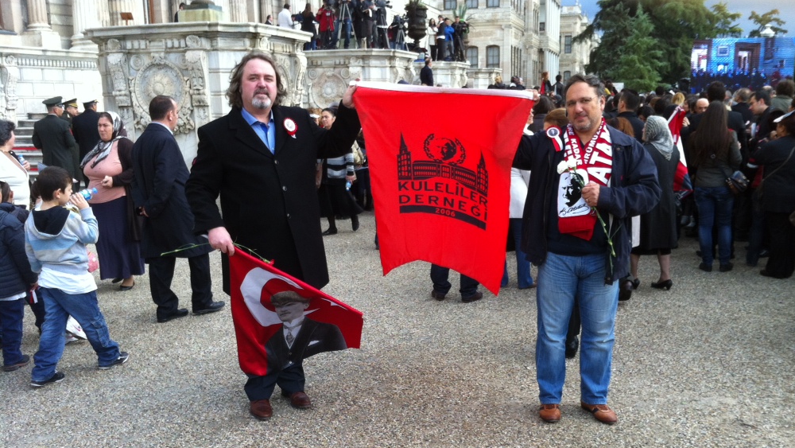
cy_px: 289
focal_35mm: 39
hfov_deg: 51.6
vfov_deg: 30.3
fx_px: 822
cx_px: 406
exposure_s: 1/196
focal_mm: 3.85
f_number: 2.8
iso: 80
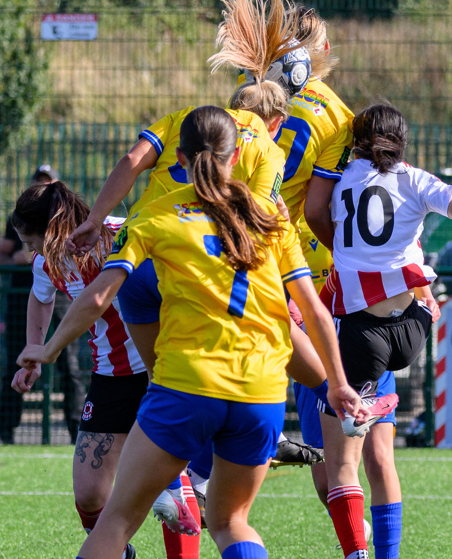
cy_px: 245
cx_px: 299
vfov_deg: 3.1
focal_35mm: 618
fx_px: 10266
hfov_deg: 2.5
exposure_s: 1/2000
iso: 640
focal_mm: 160
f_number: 4.8
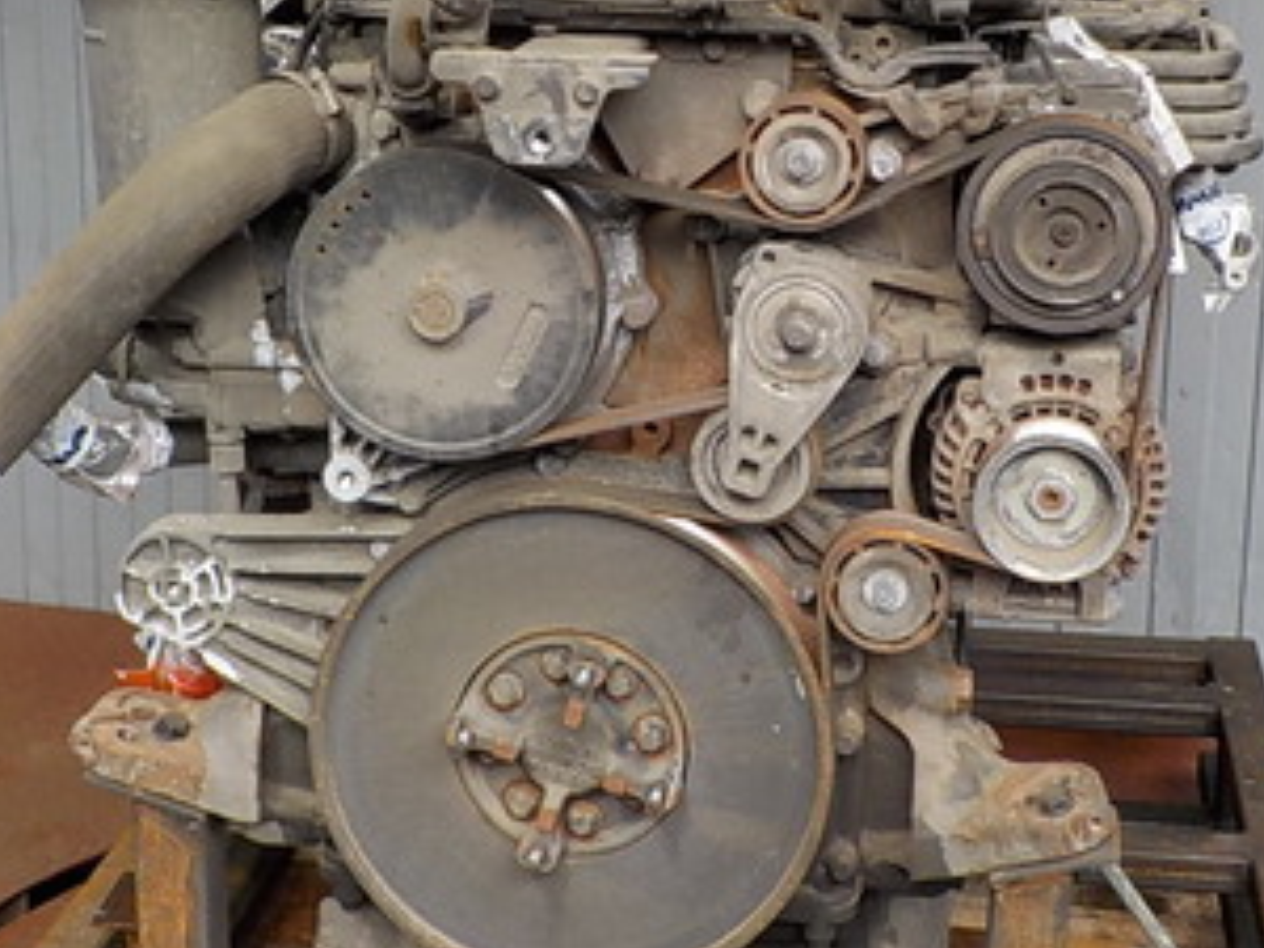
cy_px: 249
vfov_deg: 22.7
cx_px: 649
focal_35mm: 64
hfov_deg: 30.3
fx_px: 2337
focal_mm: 4.1
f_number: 3.3
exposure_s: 1/100
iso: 125
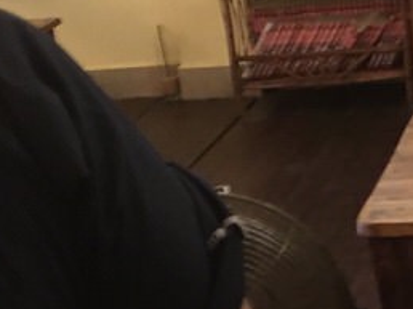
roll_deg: +5.8
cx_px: 395
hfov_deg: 17.9
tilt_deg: -24.4
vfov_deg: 13.5
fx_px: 1287
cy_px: 295
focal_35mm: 108
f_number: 2.2
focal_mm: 4.15
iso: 400
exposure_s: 1/17
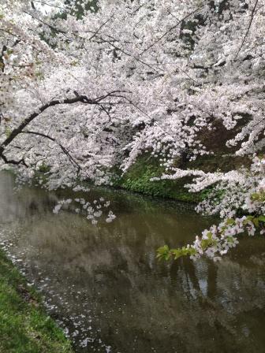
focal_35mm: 35
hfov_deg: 40.7
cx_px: 132
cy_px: 176
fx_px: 357
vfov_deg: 52.6
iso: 64
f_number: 2.4
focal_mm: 4.28
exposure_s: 1/951
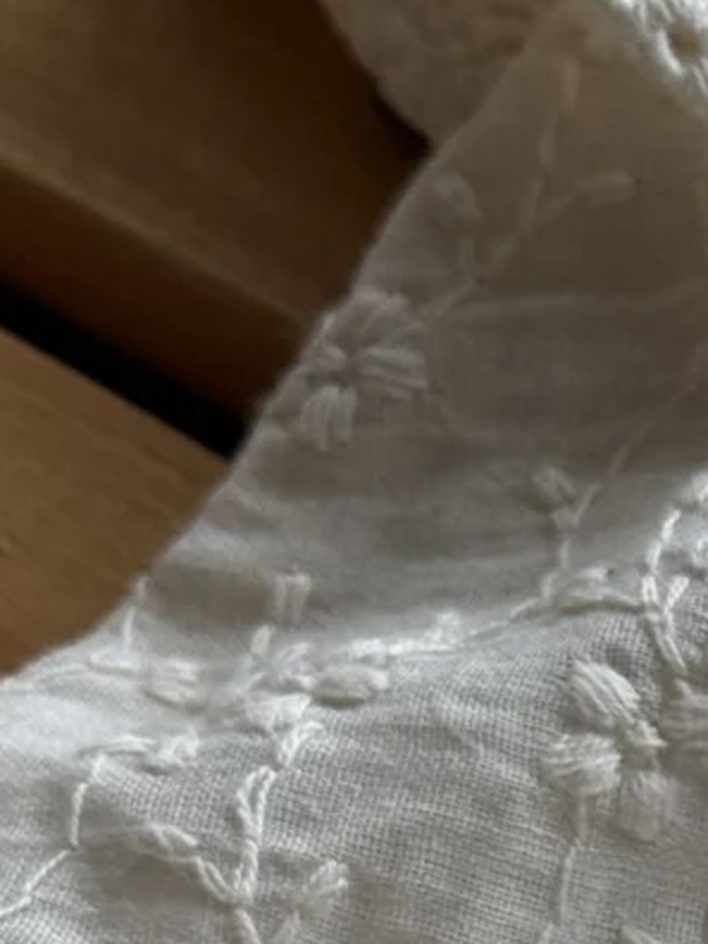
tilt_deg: -50.5
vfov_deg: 10.1
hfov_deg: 7.5
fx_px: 5291
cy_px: 1016
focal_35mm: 194
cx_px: 1178
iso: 50
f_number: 1.78
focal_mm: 6.76
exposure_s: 1/233
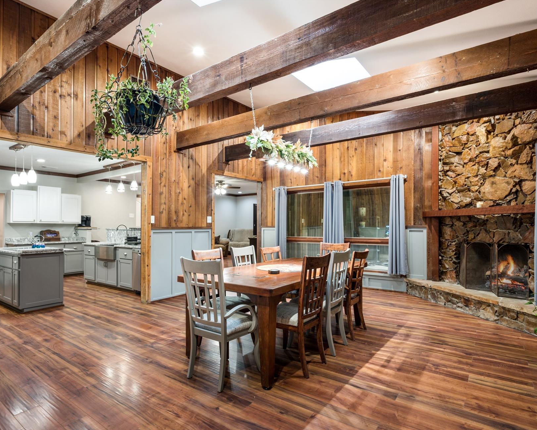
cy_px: 225
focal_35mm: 19
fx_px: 302
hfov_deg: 82.8
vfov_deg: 70.8
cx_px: 233
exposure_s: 1.6
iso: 320
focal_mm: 16
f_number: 7.1
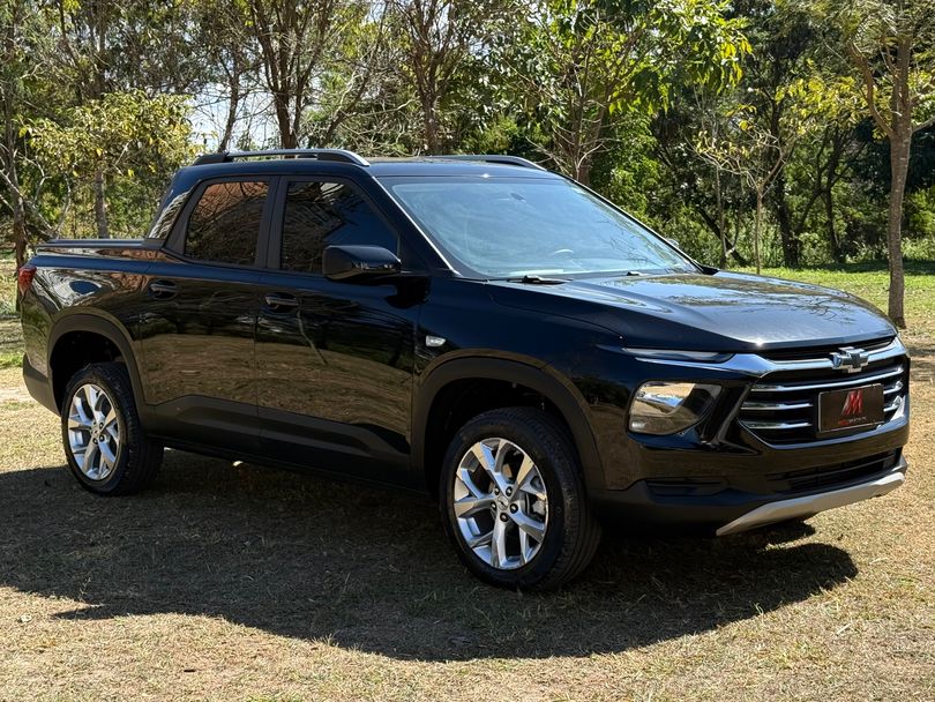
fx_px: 1297
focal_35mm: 48
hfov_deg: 39.6
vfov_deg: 30.3
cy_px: 351
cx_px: 468
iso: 80
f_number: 1.78
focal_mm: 6.76
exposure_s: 1/1980
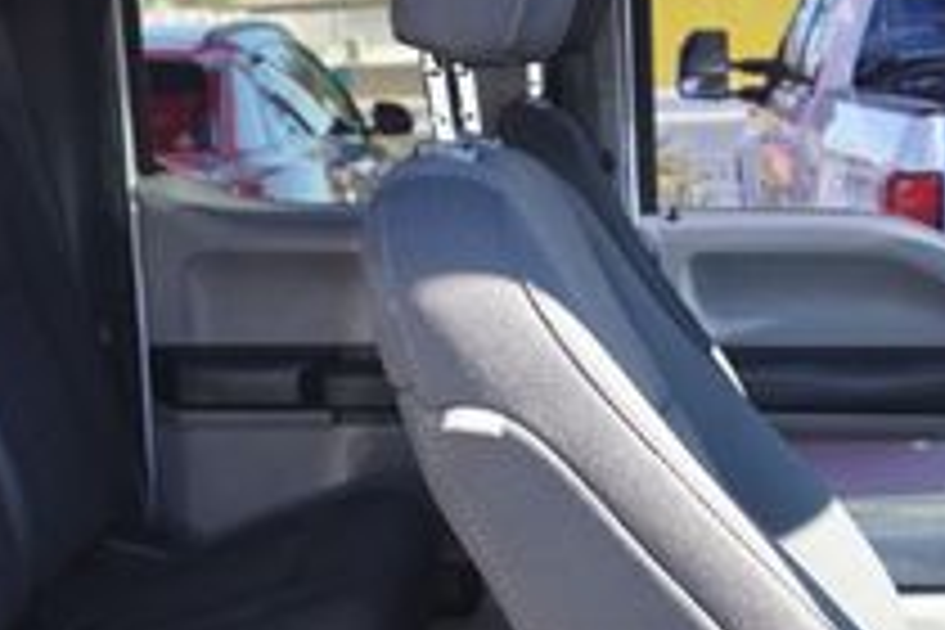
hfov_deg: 27.4
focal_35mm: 73
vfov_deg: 18.5
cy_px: 526
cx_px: 670
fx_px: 1916
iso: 100
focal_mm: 16
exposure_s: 1/60
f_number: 4
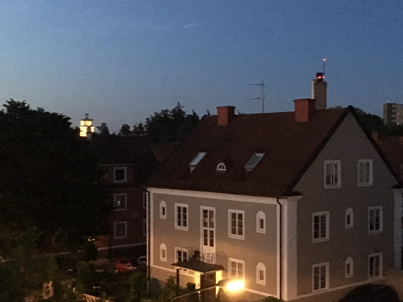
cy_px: 167
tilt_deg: -2.9
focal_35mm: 53
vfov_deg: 27.5
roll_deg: +0.2
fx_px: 617
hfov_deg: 36.1
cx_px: 224
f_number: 2.2
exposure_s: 1/17
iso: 1250
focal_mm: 4.15
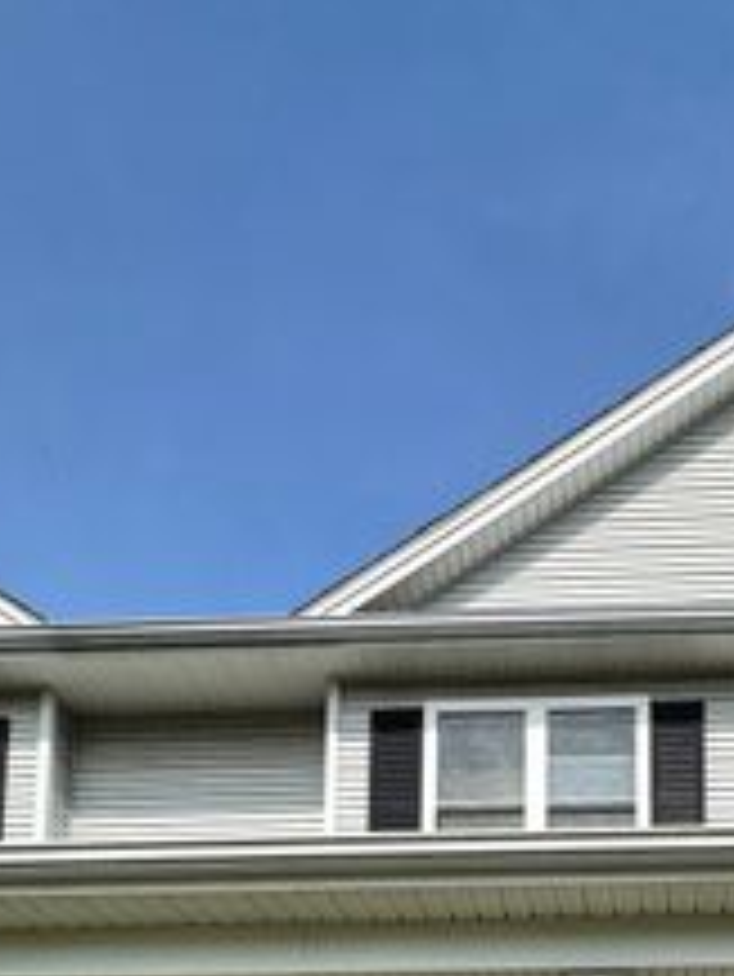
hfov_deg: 32.4
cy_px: 1262
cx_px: 621
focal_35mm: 43
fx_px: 1215
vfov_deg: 32.9
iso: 40
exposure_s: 1/1473
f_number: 2.2
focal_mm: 2.22
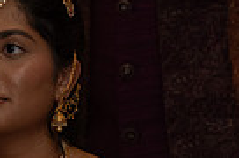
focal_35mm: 706
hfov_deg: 2.9
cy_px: 220
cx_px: 25
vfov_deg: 1.9
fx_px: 4676
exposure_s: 1/160
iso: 1000
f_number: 3.5
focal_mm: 165
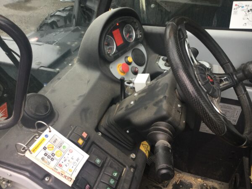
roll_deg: -1.9
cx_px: 126
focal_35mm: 31
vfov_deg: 45.4
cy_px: 94
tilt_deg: -35.4
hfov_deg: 58.4
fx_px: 226
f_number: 2.4
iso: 64
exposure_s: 1/33
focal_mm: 3.3
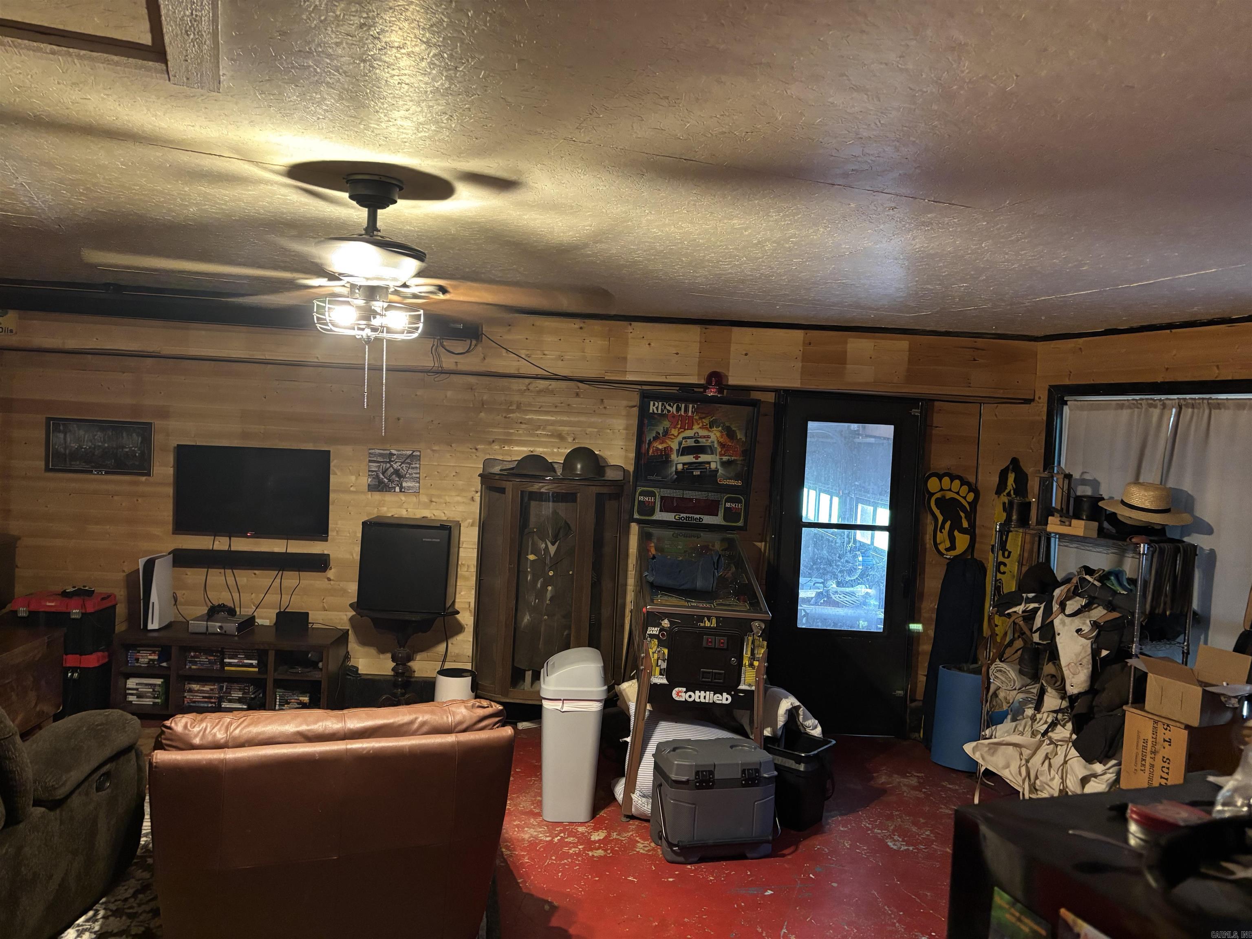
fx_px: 940
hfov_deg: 67.3
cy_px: 470
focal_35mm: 26
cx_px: 626
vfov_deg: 53.1
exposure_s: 1/30
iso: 640
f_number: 1.6
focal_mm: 5.96
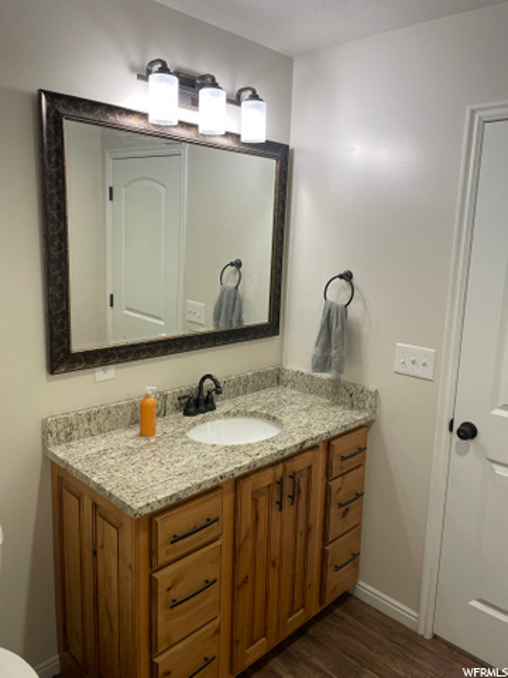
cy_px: 339
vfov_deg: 67.3
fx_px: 509
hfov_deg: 53.1
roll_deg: -1.7
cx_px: 254
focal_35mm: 26
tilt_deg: -9.2
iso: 125
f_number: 1.6
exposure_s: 1/120
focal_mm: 4.2
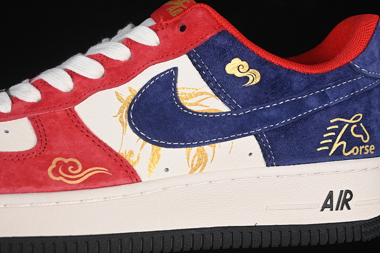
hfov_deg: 27.0
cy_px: 126
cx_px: 190
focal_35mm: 75
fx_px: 792
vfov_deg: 18.2
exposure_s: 1/60
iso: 160
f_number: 7.1
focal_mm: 50
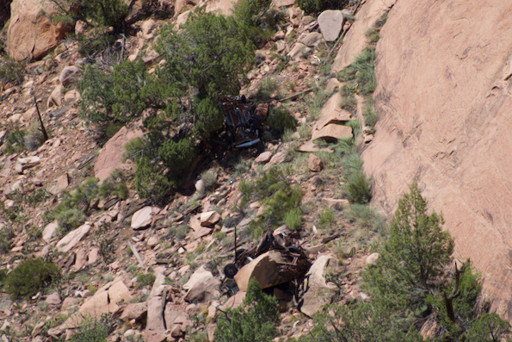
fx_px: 6885
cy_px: 168
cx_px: 261
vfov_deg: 2.8
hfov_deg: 4.3
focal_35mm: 484
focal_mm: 300
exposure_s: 1/2000
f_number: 5.6
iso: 400
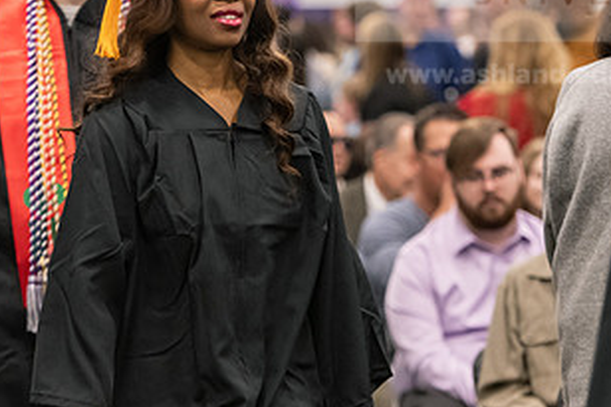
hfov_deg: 9.0
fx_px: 3901
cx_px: 296
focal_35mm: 230
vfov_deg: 6.0
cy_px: 116
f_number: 3.2
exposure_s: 1/200
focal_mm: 122
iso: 3200
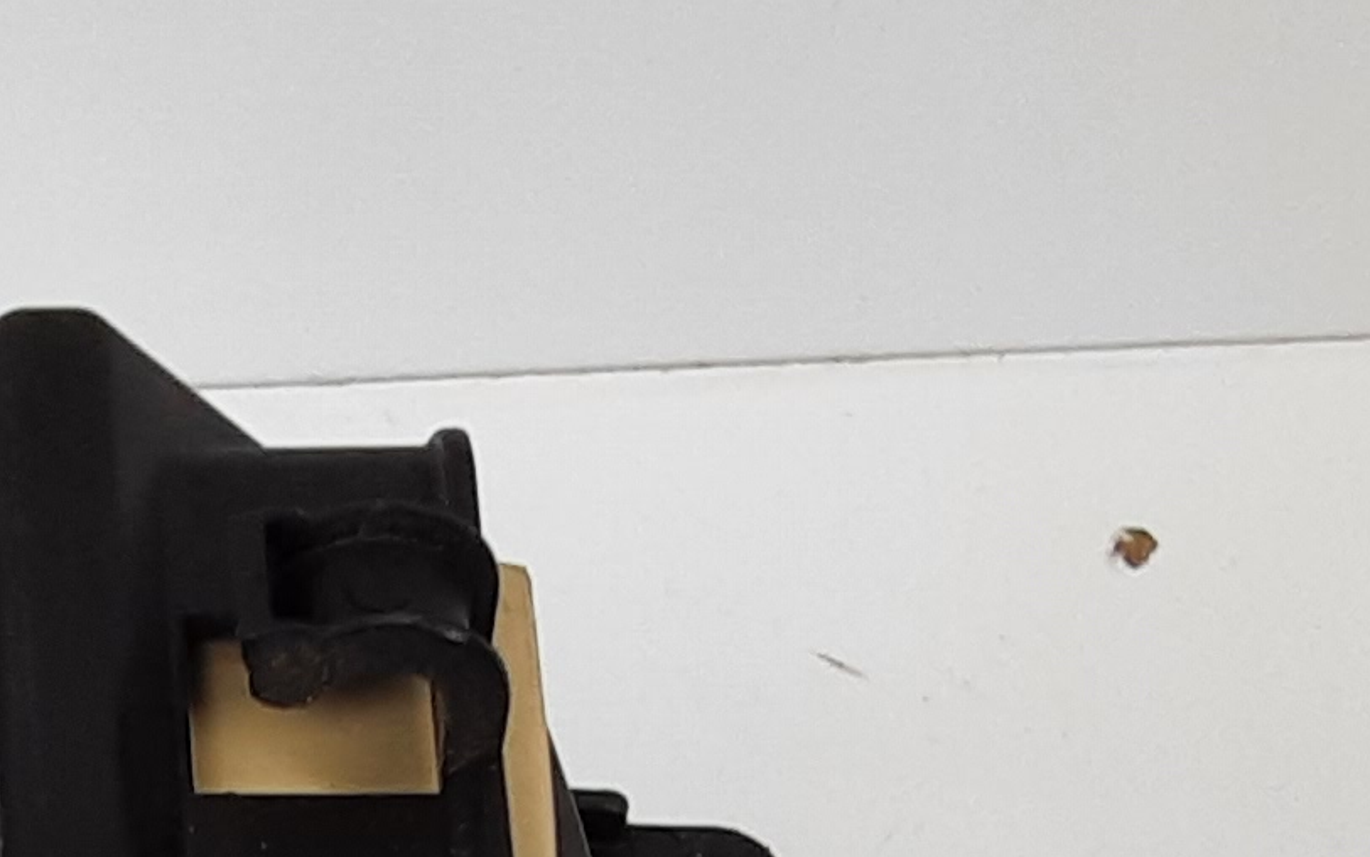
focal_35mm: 115
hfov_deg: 17.3
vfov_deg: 10.1
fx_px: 4295
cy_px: 2009
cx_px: -245
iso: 40
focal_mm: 2.91
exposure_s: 1/50
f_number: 1.9
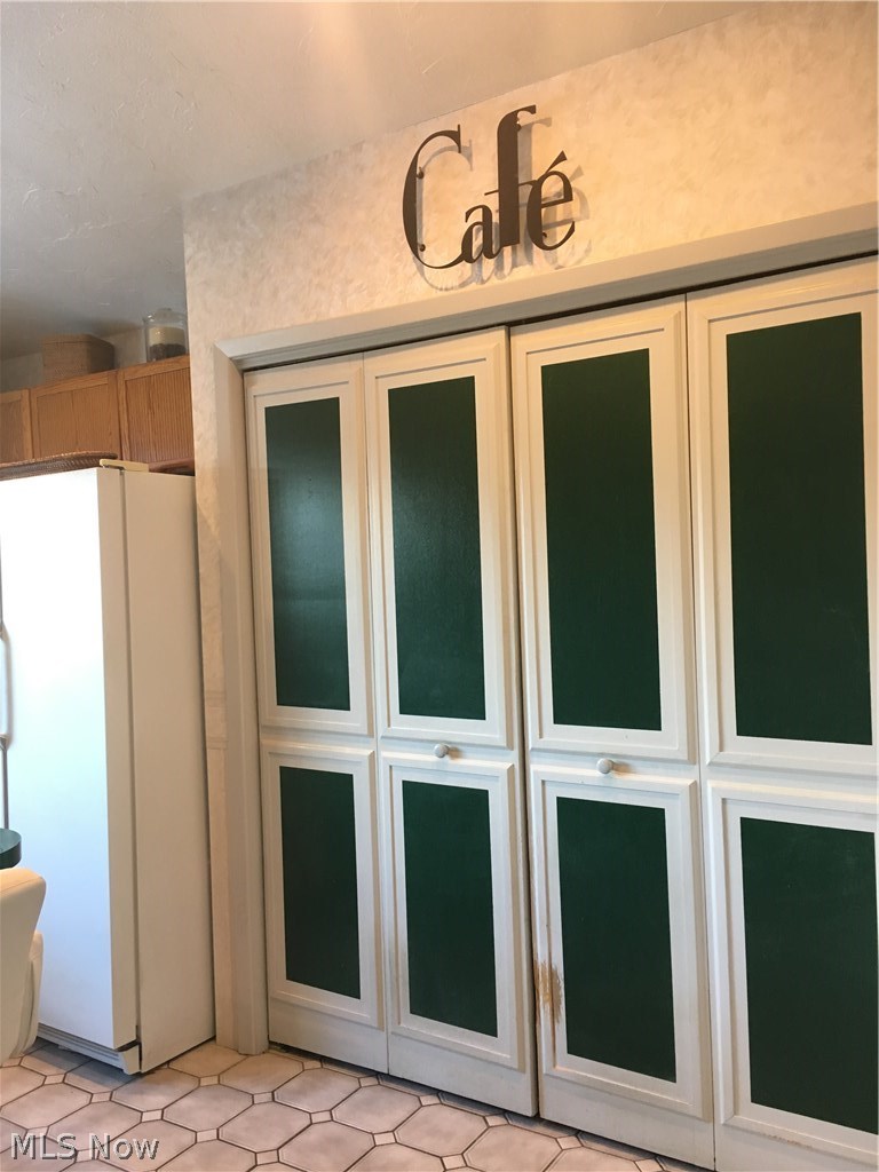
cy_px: 586
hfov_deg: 48.2
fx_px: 982
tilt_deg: -1.6
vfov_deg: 61.7
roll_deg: +2.6
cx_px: 440
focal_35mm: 29
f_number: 2.2
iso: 100
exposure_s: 1/30
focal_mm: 4.15
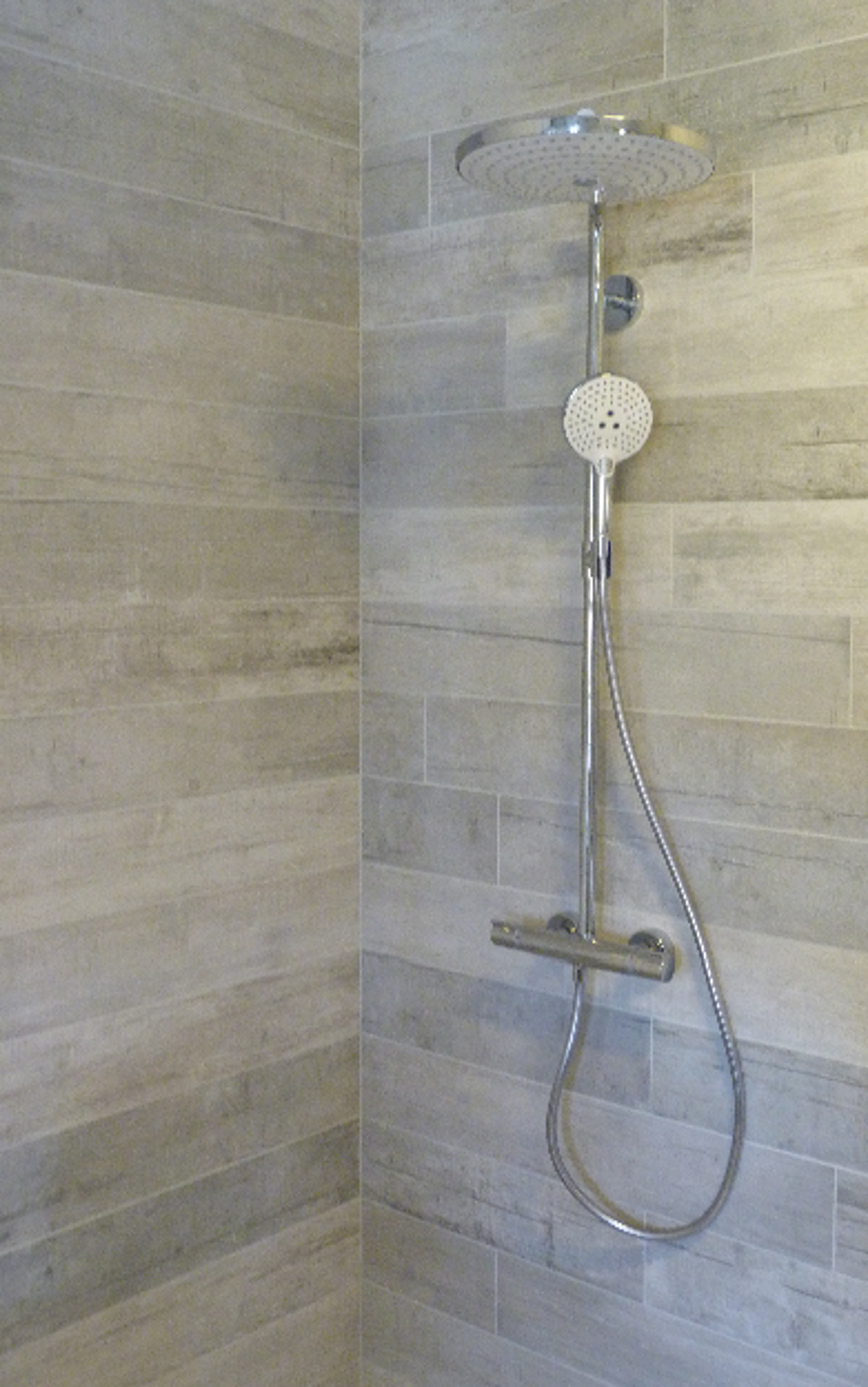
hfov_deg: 33.5
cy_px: 692
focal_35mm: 38
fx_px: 1437
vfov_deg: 51.5
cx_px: 497
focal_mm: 6.3
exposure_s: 1/10
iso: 400
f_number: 3.1
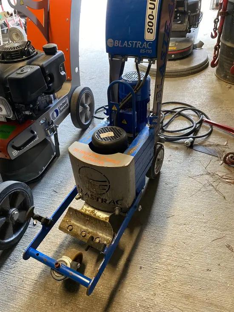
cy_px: 156
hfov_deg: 53.1
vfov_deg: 67.3
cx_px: 117
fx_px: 234
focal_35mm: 26
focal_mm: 4.25
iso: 320
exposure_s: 1/60
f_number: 1.8
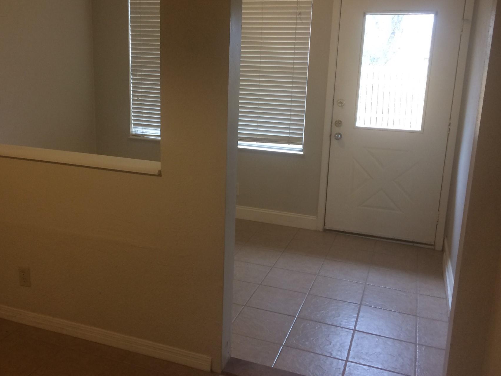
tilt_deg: -14.6
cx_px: 216
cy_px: 165
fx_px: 507
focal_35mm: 35
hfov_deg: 52.5
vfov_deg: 40.6
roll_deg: -1.0
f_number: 2.2
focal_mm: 4.15
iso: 100
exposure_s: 1/30
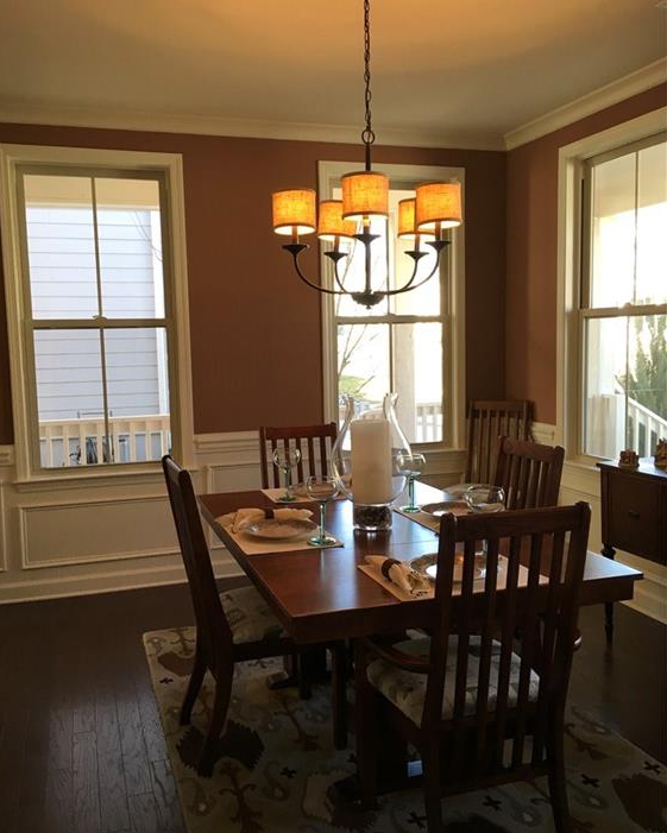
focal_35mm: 31
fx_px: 765
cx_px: 326
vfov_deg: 57.2
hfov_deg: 47.1
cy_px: 417
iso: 25
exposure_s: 1/30
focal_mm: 4.15
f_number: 2.2
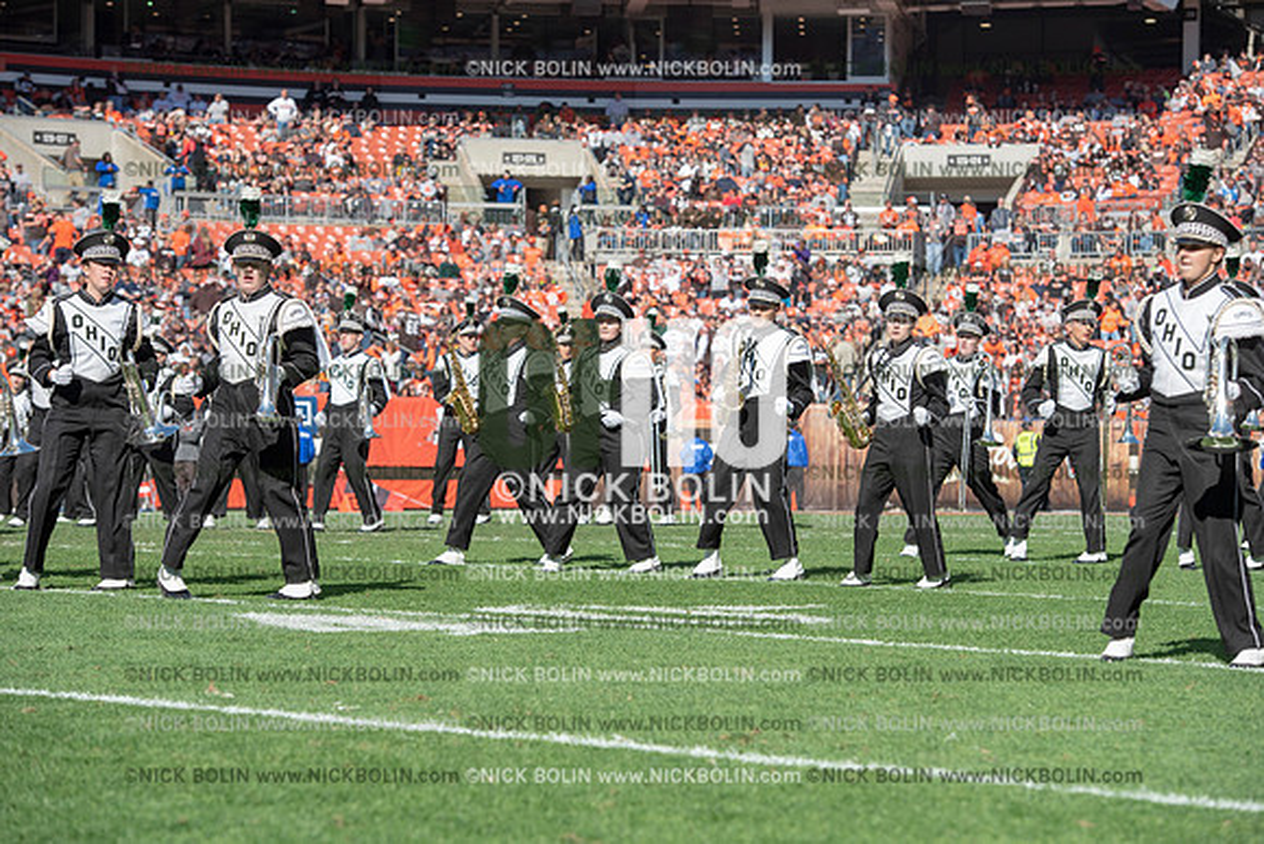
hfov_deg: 18.3
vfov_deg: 12.2
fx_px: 3933
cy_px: 422
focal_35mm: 112
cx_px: 632
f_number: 5
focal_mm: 112
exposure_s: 1/2000
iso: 400
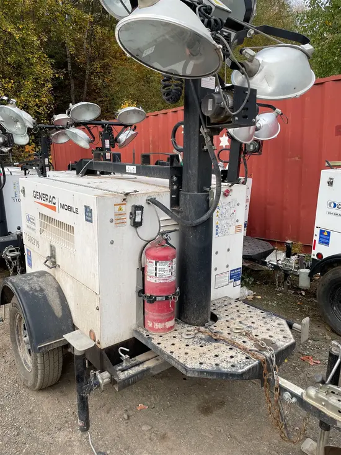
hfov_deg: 53.1
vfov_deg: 67.3
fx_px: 341
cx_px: 170
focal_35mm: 26
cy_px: 228
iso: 50
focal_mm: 4.2
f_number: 1.6
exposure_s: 1/540
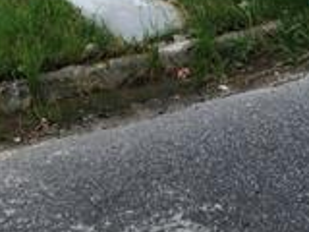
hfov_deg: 17.1
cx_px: 122
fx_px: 1027
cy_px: -311
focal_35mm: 115
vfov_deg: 11.0
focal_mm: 5.4
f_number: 1.8
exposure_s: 1/697
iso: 20
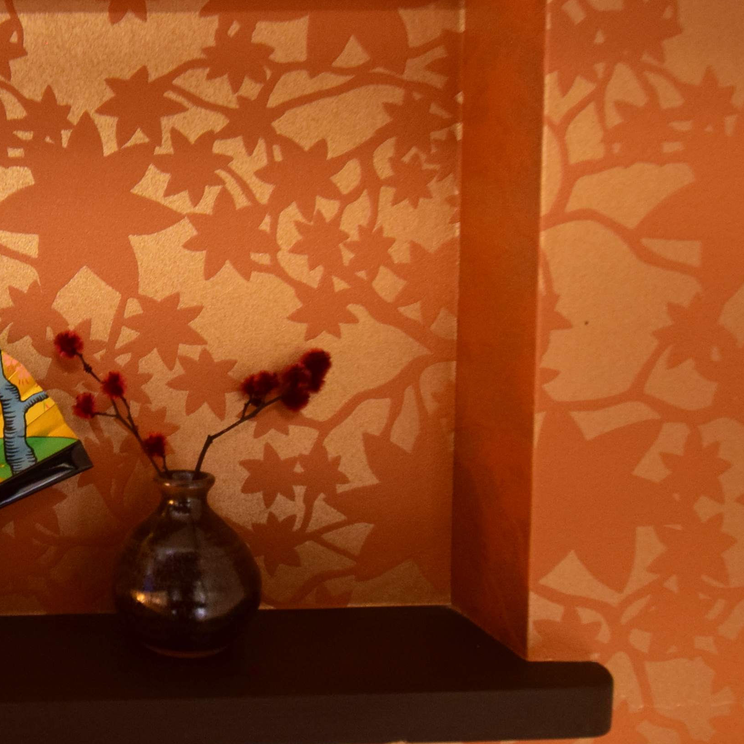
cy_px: 360
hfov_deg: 42.0
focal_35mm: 35
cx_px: 30
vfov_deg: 47.2
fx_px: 851
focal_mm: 10
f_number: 4.5
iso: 800
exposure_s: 1/8
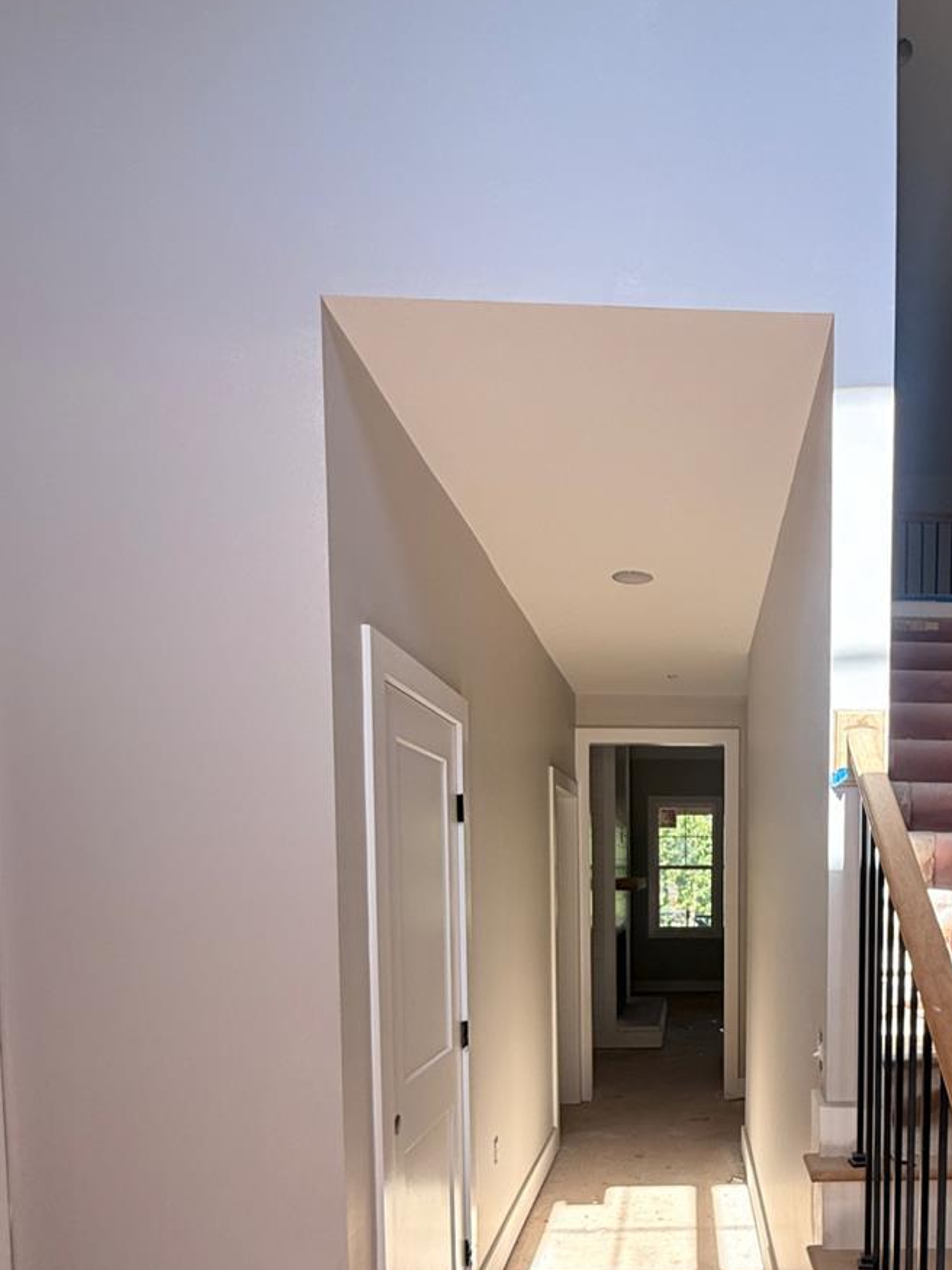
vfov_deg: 67.5
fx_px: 880
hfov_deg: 54.0
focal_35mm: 24
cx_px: 722
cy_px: 936
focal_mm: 2.22
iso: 64
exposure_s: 1/198
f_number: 2.2
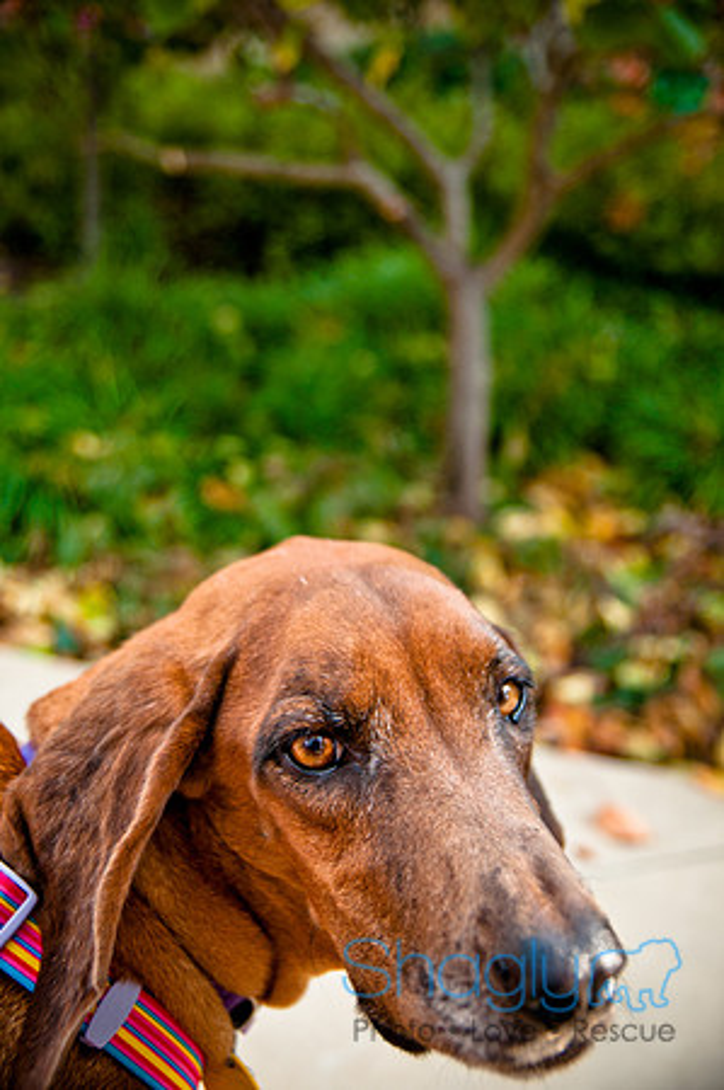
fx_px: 1179
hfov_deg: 34.1
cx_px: 362
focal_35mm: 39
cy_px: 545
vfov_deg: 49.6
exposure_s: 1/1250
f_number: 2.8
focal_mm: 26
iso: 400
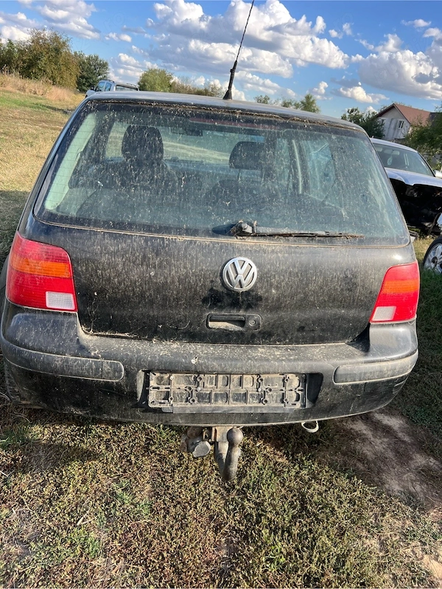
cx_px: 221
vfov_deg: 67.3
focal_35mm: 26
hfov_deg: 53.1
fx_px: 443
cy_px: 294
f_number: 1.5
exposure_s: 1/775
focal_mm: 5.7
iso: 50
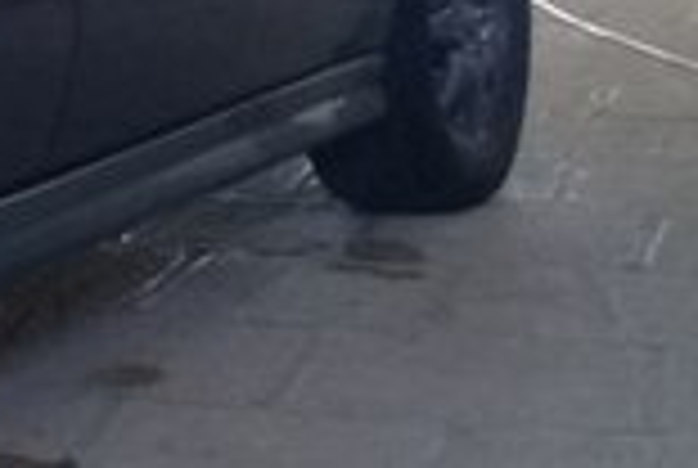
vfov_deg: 9.9
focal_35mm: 137
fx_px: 2661
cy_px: -137
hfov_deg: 13.1
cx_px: -662
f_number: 2.2
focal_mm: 3.3
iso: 64
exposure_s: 1/50
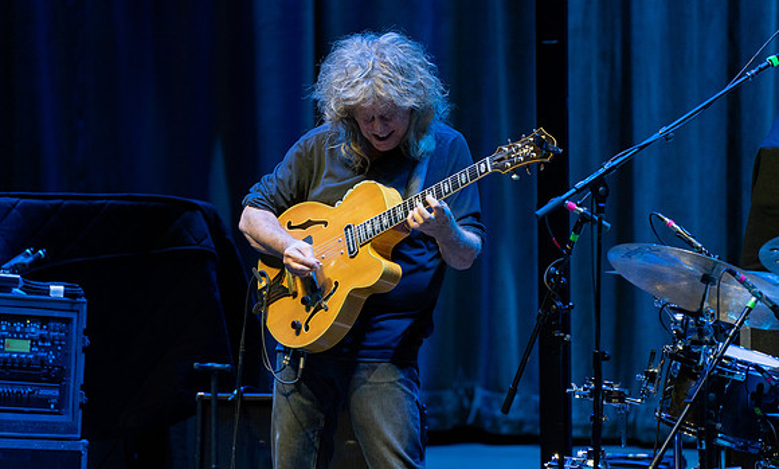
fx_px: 8589
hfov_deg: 5.2
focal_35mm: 409
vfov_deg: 3.1
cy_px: 209
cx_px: 390
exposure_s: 1/320
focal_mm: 397
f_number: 7.1
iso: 3200
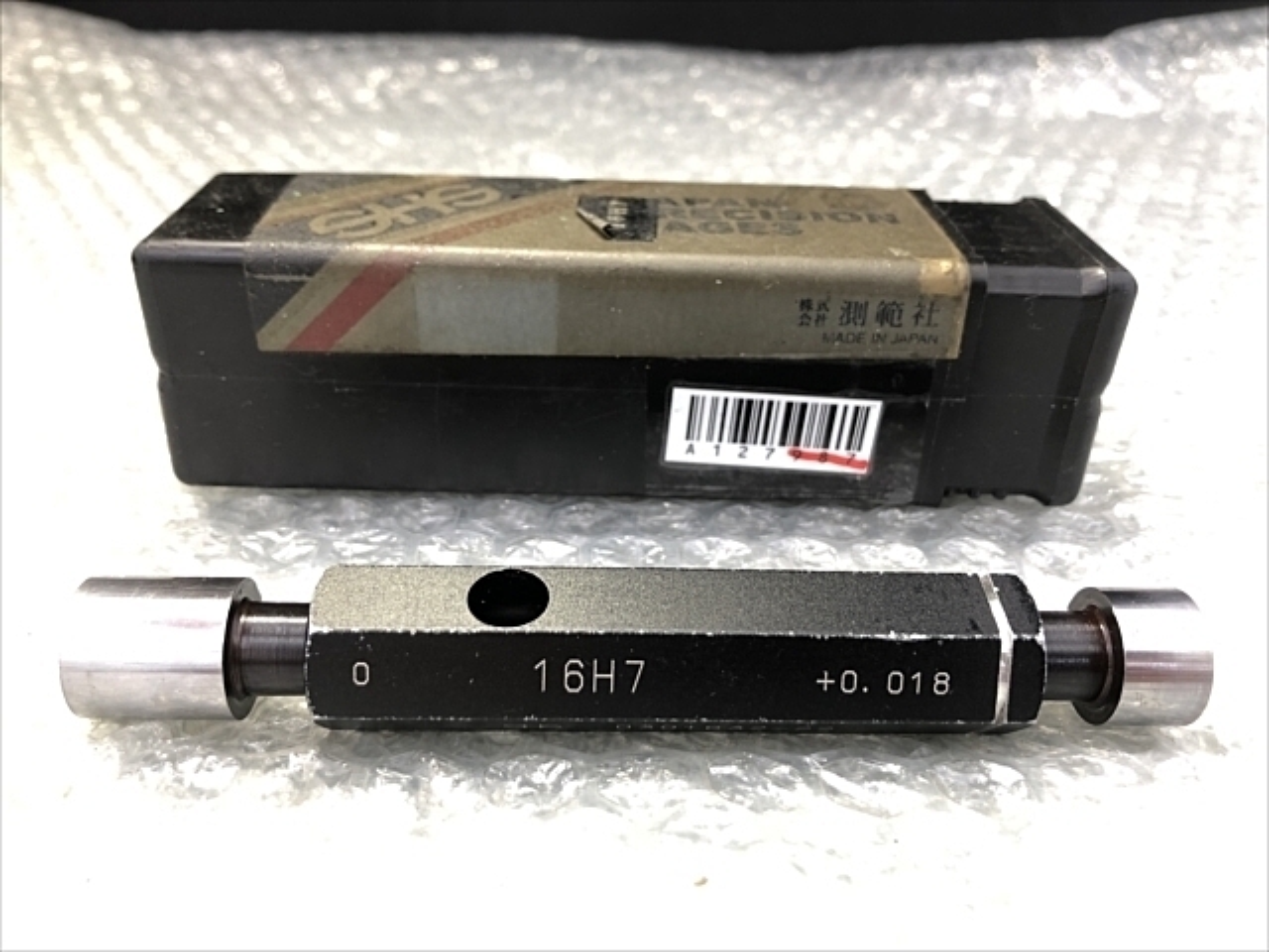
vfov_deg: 48.2
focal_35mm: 29
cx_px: 634
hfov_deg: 61.7
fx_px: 1063
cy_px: 476
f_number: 1.8
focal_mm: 3.99
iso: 50
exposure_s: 1/17
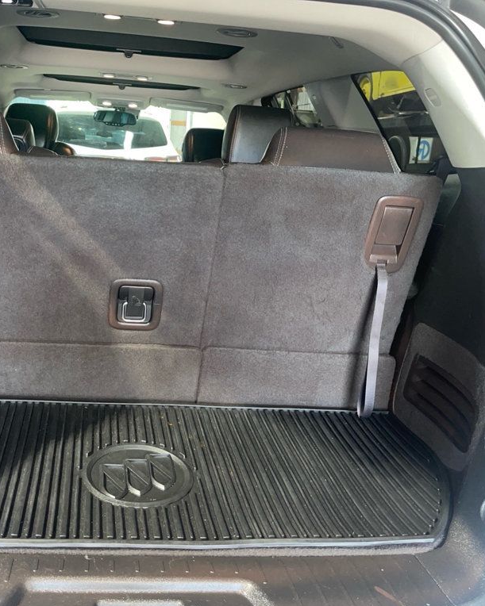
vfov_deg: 52.8
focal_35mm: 34
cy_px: 304
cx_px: 157
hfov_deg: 42.7
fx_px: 610
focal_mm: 5.1
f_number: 1.6
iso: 64
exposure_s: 1/12
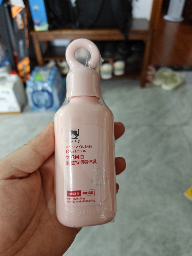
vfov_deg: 71.6
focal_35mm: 24
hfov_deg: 56.8
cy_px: 128
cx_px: 96
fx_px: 177
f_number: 1.8
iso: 640
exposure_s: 1/50
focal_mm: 5.59
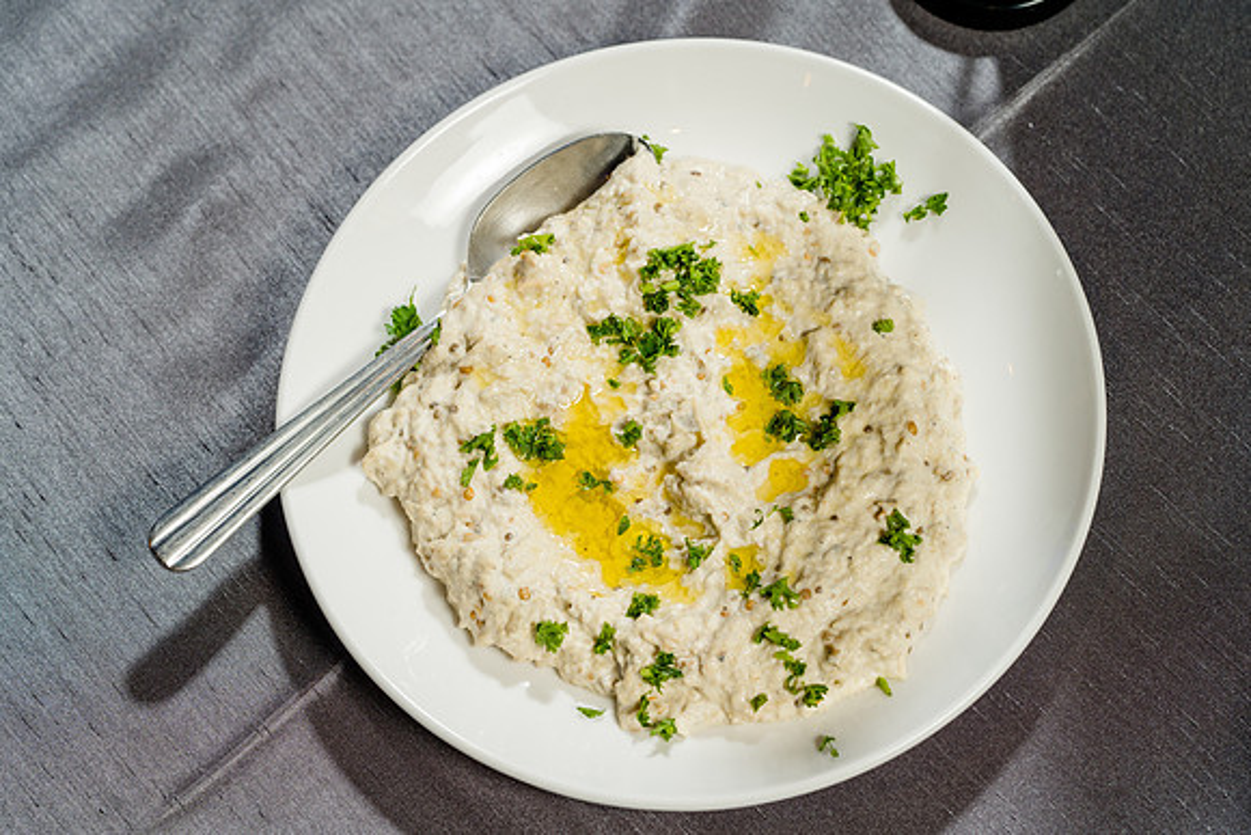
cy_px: 418
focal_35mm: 90
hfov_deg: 22.6
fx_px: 3128
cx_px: 626
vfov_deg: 15.2
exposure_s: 1/250
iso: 800
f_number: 5.6
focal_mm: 90
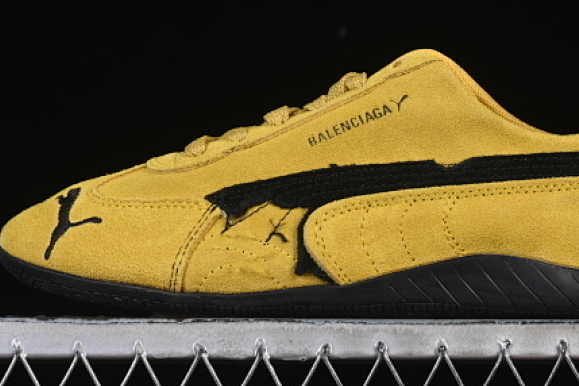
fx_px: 2251
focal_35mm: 140
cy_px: 97
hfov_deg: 14.6
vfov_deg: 9.8
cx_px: 340
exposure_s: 1/80
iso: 160
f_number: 8
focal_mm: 50
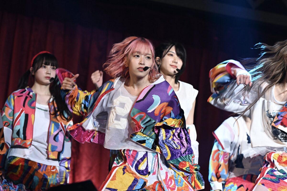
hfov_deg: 11.4
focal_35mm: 180
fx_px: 1435
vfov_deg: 7.6
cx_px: 144
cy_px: 96
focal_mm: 180
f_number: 5.6
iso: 2500
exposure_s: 1/400
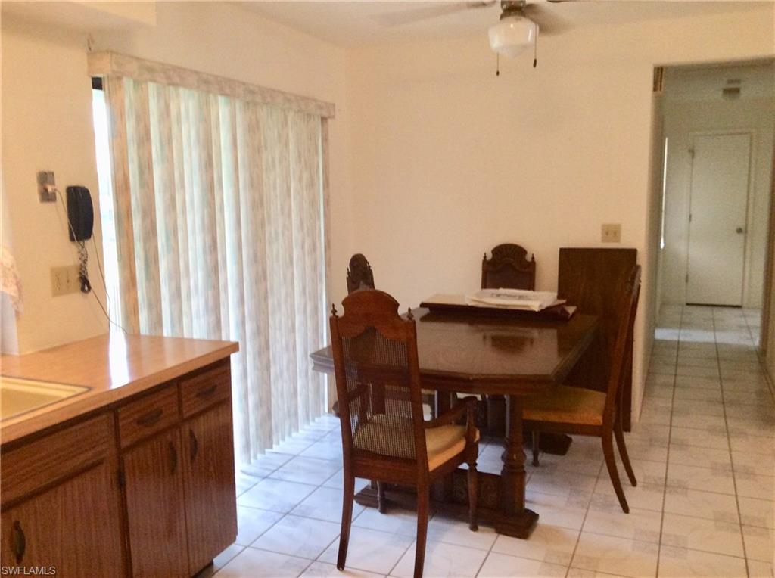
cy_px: 289
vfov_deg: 44.0
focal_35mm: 32
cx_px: 388
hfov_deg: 56.9
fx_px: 715
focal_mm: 3.3
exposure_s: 1/24
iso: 100
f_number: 2.4
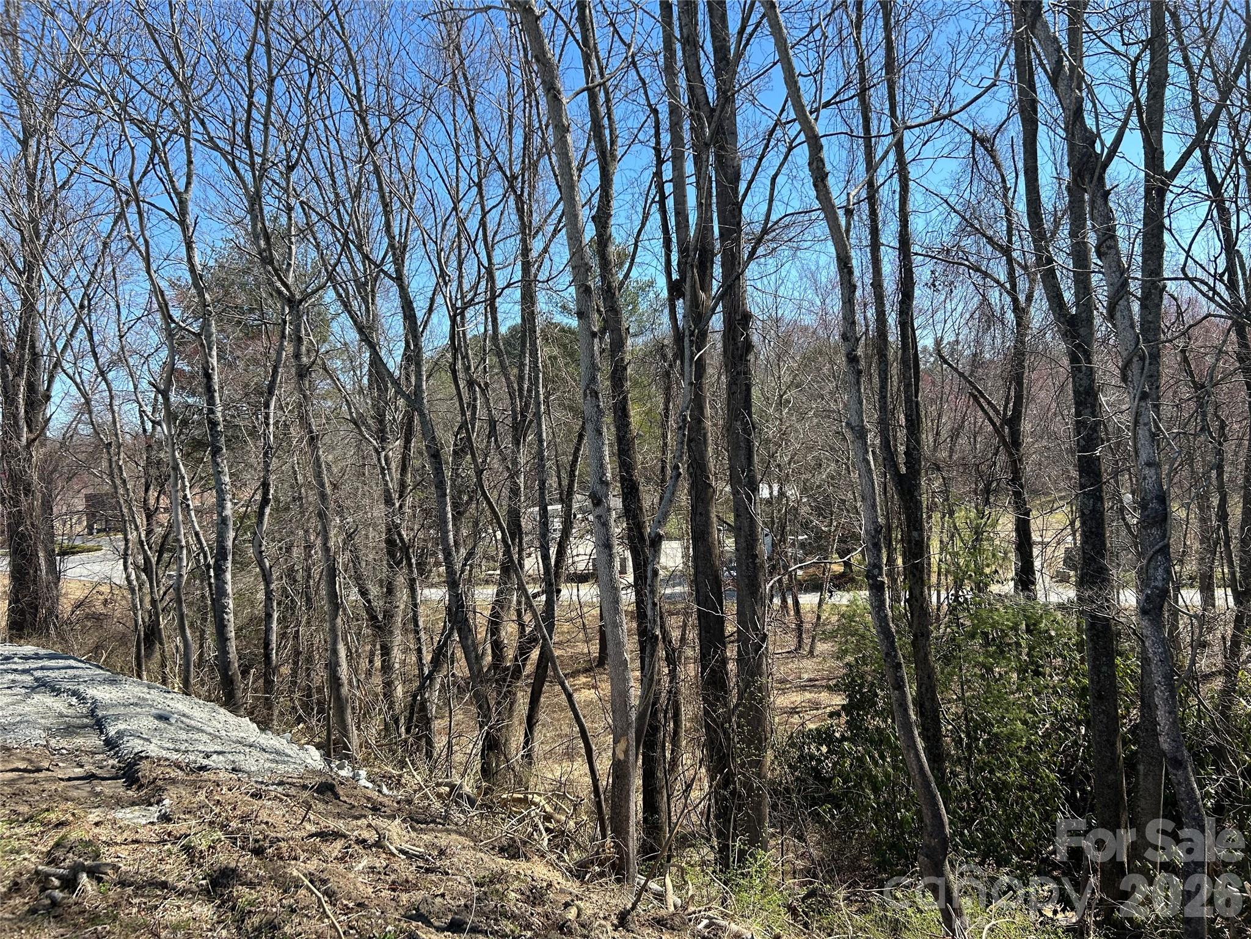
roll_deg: +4.4
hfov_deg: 67.3
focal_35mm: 26
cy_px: 470
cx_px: 626
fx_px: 940
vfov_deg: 53.1
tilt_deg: -1.0
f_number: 1.5
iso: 50
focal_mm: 5.7
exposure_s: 1/1808
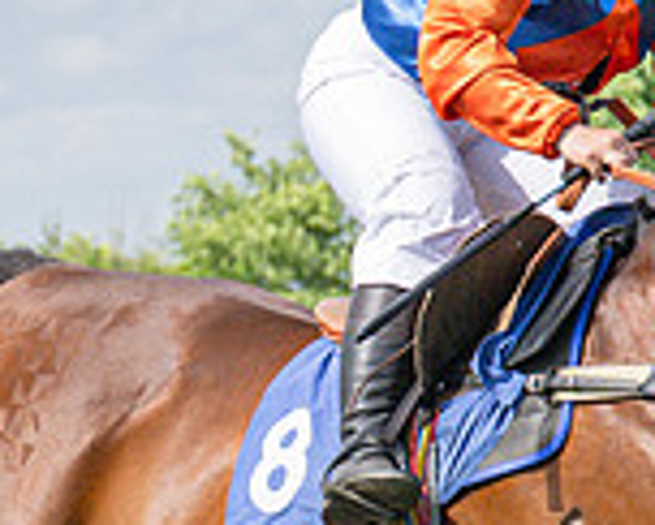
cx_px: 90
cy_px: 354
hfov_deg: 3.3
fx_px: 11200
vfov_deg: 2.7
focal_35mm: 577
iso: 400
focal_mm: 70
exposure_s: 1/2000
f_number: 5
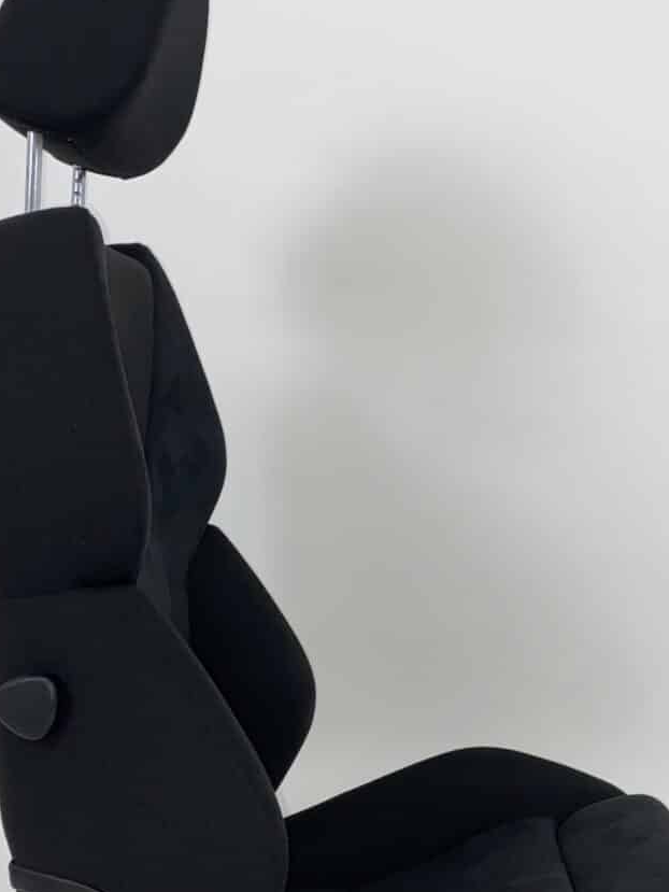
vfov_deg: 40.8
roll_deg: -3.2
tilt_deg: -8.1
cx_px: 410
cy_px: 576
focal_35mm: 46
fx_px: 1185
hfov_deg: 31.4
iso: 64
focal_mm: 4.25
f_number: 1.8
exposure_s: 1/100
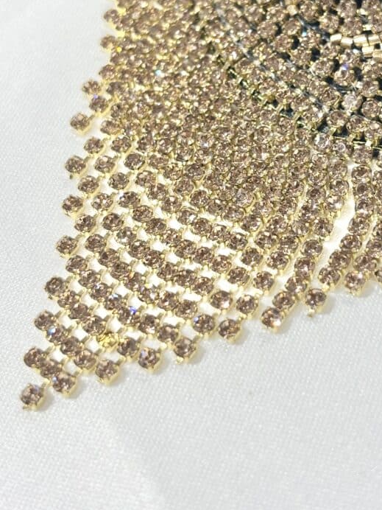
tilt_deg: -48.0
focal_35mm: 77
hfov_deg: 19.0
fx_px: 1133
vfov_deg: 25.1
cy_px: 153
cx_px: 271
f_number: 1.6
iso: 25
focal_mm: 5.96
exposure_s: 1/100
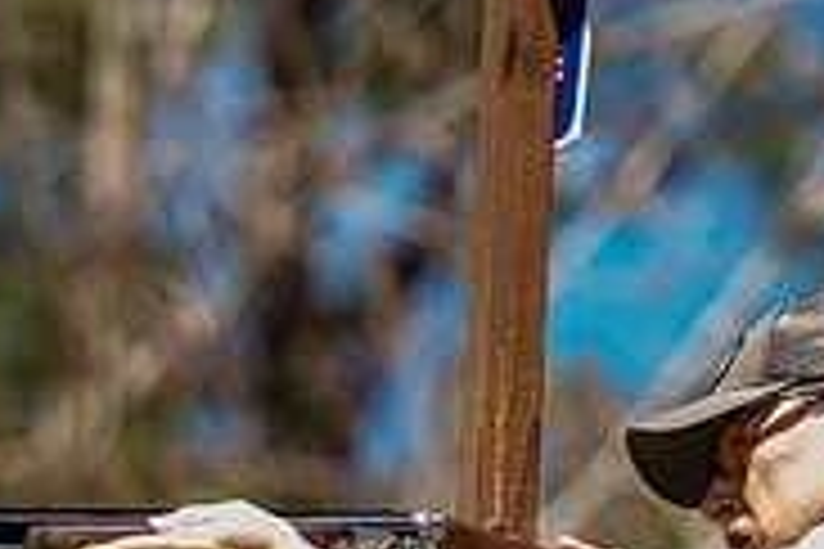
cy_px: 648
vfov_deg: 2.8
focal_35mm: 491
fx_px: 11238
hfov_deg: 4.2
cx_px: 248
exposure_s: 1/250
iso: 50
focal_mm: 155
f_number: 2.8
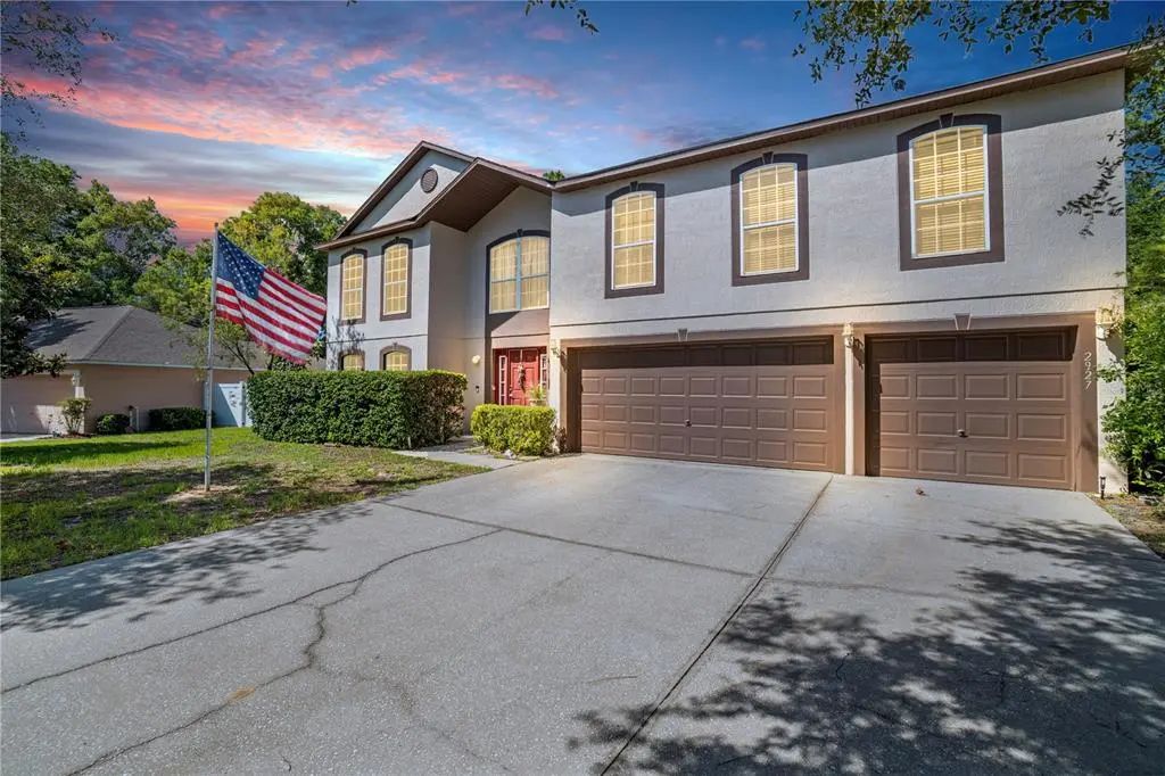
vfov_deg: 77.3
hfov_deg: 100.4
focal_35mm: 15
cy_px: 388
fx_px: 485
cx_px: 582
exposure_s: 1/60
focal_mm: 10
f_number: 8
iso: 160
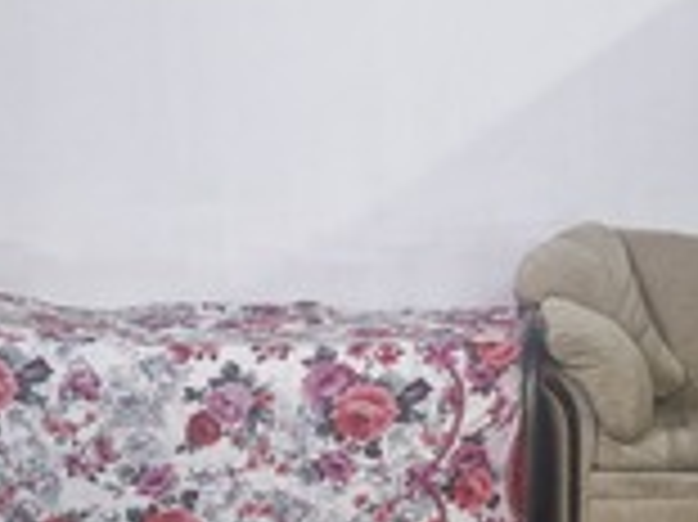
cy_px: 371
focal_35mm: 68
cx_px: 655
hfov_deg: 27.3
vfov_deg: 21.5
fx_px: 1370
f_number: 1.8
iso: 640
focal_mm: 5.54
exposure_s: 1/40
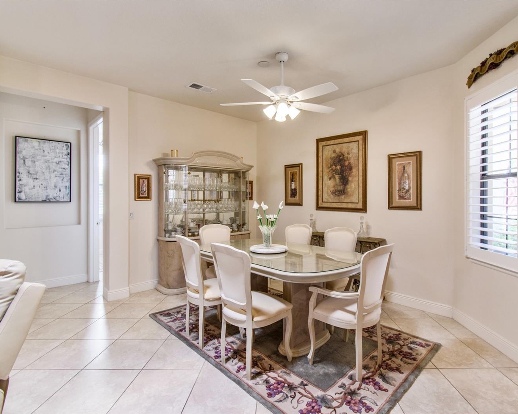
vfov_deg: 77.0
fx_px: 261
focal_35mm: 17
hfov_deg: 89.4
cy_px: 206
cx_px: 282
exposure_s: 1/6
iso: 100
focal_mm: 10
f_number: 7.1
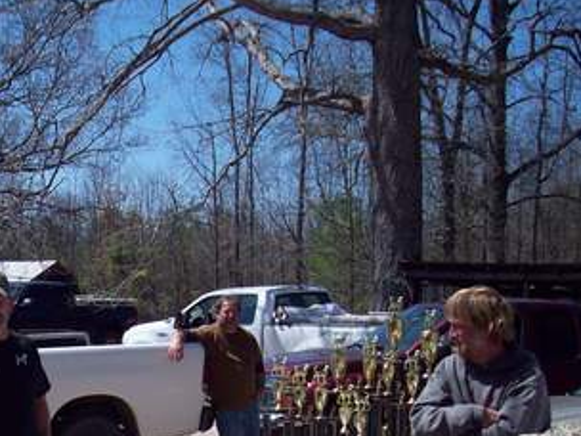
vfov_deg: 18.4
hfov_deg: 24.4
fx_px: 1309
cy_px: 442
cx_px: 76
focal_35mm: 78
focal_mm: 6.2
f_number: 5.6
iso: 80
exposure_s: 1/463
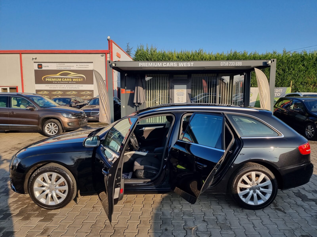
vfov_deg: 56.8
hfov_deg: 71.6
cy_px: 118
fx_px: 220
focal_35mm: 24
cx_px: 158
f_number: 1.8
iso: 50
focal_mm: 6.7
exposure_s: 1/496
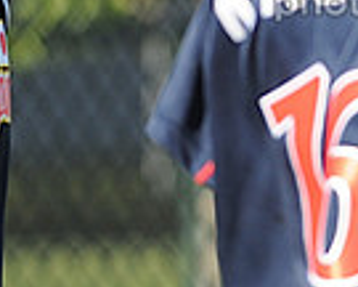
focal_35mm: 1808
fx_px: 19157
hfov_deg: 1.1
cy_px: -94
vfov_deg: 0.9
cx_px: 544
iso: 200
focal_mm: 300
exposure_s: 1/800
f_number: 4
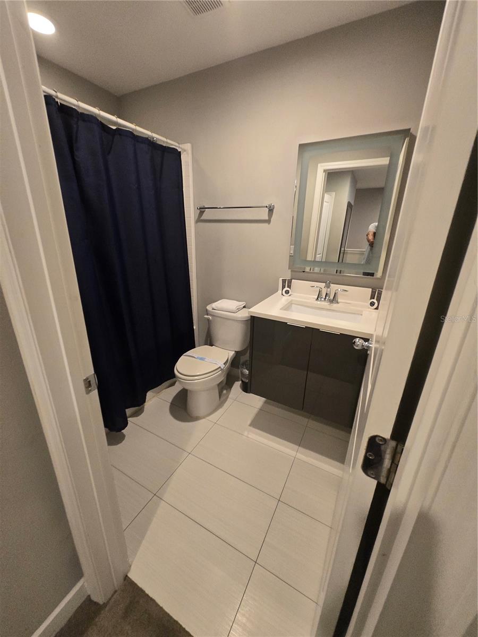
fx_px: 239
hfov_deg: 89.9
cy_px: 318
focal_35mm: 13
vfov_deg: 106.2
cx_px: 239
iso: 400
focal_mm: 1.7
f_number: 2.2
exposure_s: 1/60
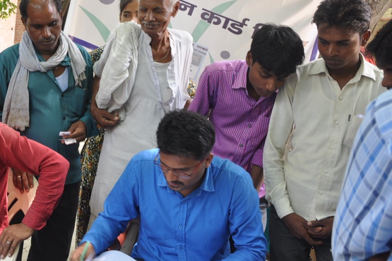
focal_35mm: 64
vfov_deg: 21.2
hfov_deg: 30.5
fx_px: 695
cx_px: 60
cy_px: 118
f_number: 5.6
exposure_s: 1/60
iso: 200
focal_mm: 25
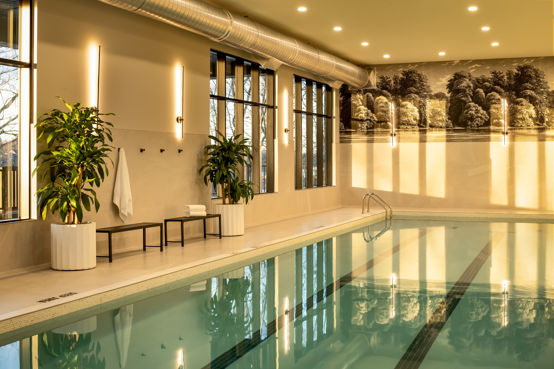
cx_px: 277
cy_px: 184
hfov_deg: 43.6
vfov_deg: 29.9
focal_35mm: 45
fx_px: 692
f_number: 11
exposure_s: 1/20
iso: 1000
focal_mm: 45
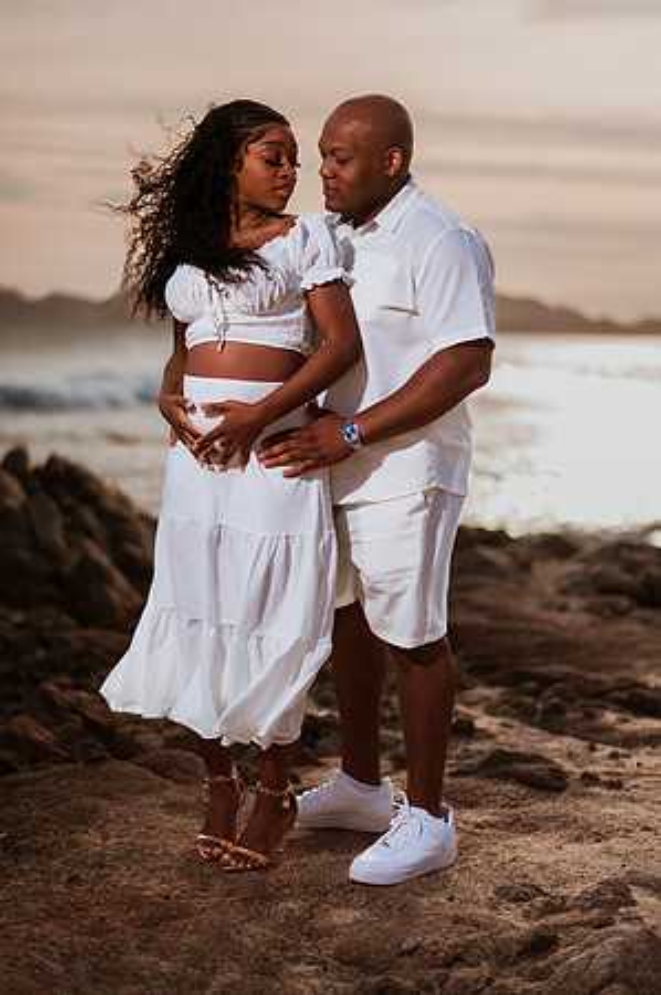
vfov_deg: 34.5
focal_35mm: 58
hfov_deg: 23.3
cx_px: 330
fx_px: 1601
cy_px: 498
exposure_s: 1/8000
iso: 80
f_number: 1.8
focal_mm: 58
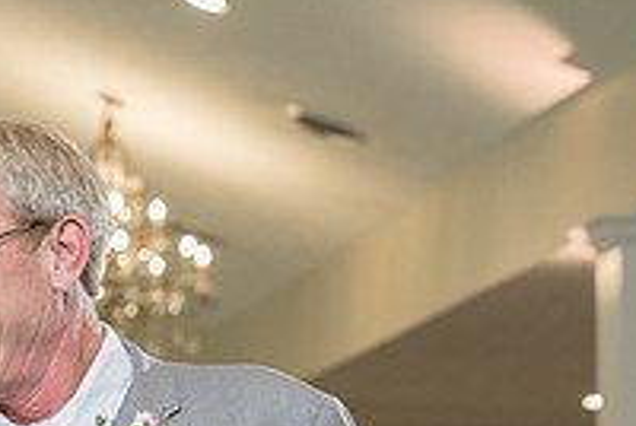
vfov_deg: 6.1
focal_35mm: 225
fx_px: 3981
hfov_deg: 9.1
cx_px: -64
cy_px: 488
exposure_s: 1/250
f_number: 4
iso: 2000
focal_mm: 67
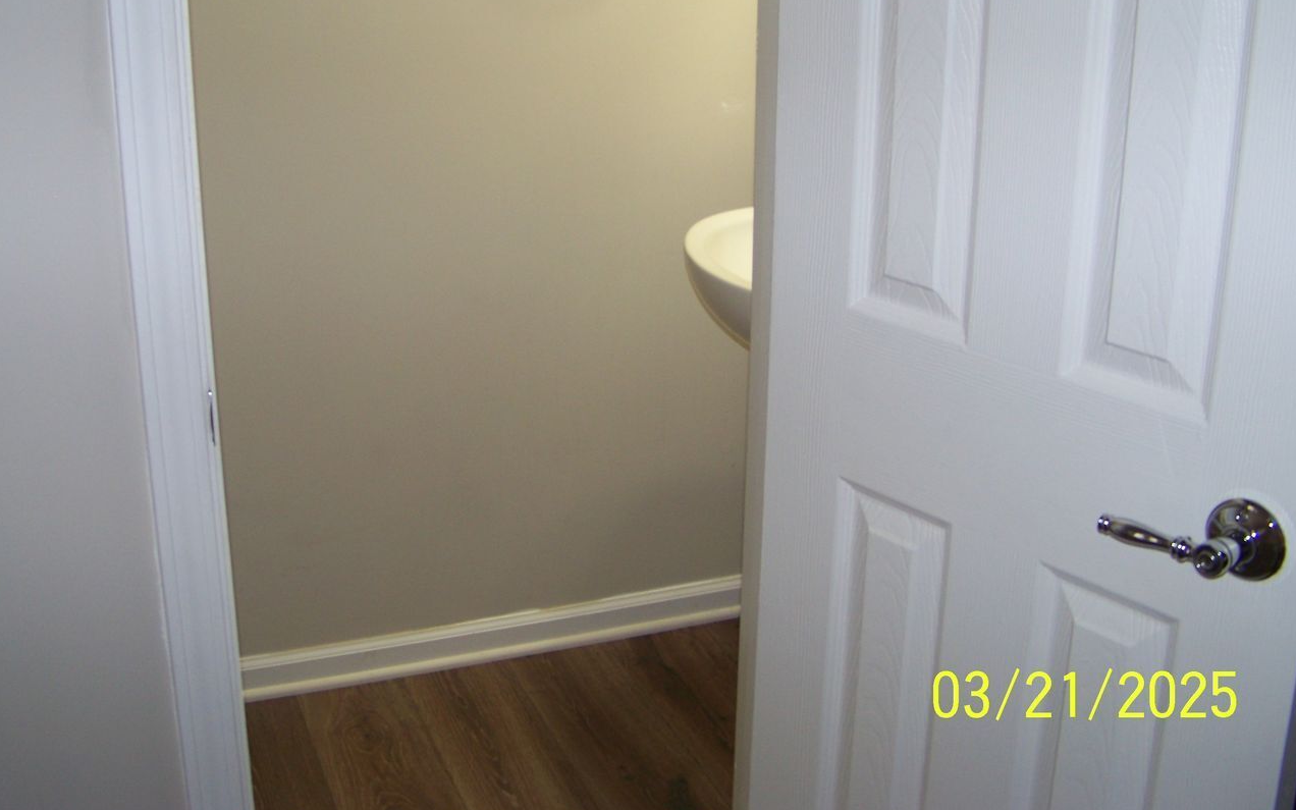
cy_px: 267
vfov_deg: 28.4
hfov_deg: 44.3
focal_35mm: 45
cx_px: 563
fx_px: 1589
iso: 64
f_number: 2.8
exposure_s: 1/30
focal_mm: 5.85
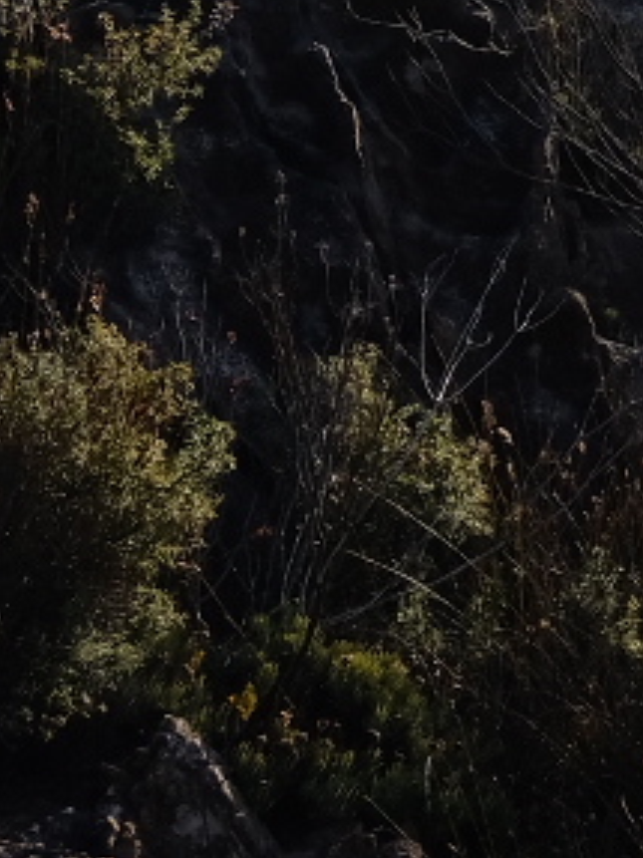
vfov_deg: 5.1
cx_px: 2360
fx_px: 9443
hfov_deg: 3.7
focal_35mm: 381
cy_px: -807
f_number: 8
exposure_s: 1/850
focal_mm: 42.5
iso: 400
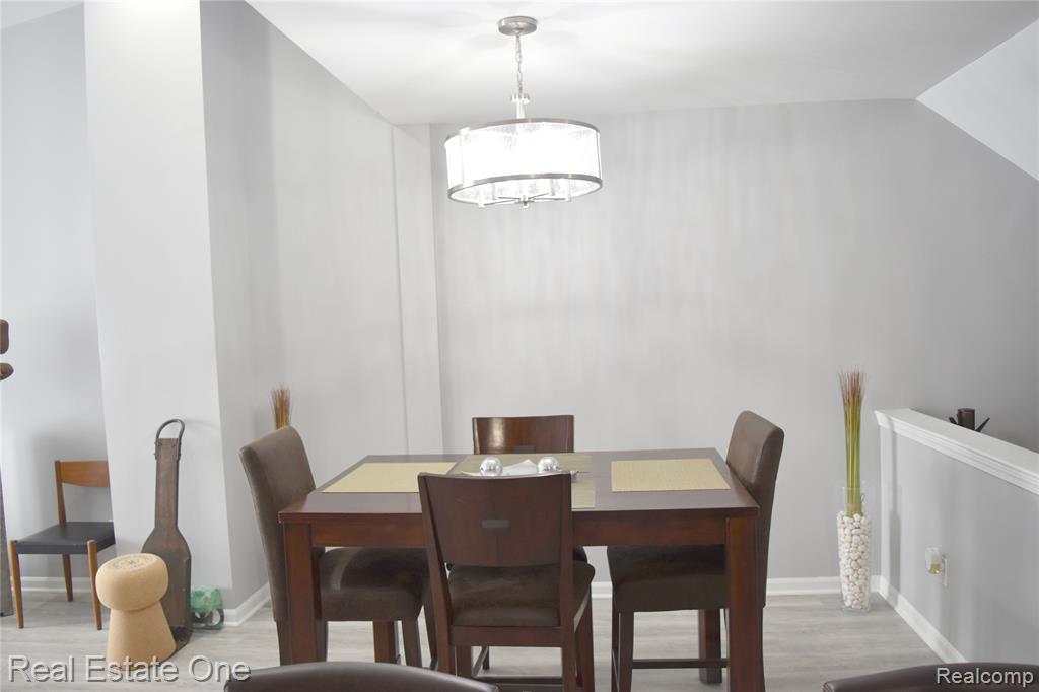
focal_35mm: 27
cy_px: 346
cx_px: 520
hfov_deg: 67.4
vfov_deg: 47.9
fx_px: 779
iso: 400
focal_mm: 18
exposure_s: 1/80
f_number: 4.5
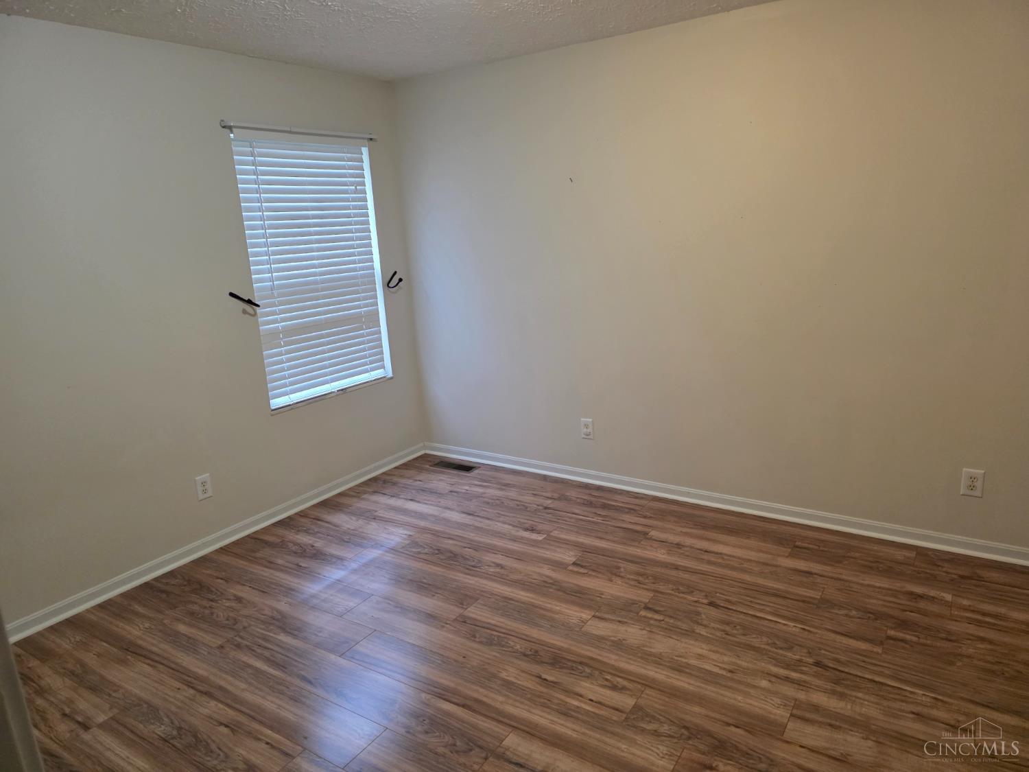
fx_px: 684
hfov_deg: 73.9
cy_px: 386
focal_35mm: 23
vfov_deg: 58.9
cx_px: 514
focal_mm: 6.3
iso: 400
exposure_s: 1/120
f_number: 1.7
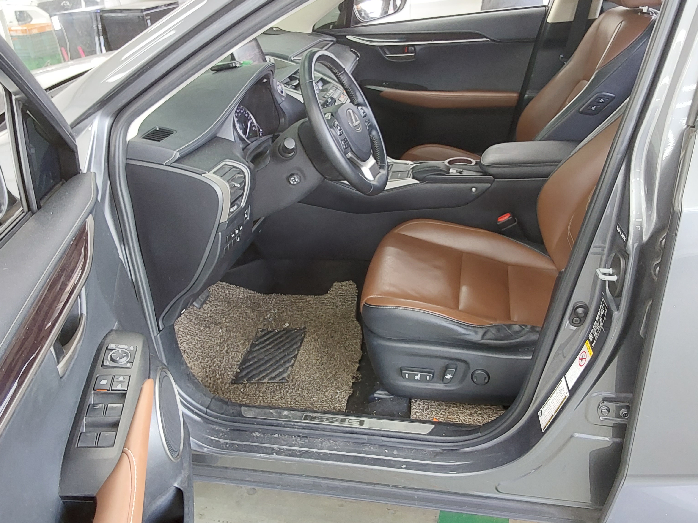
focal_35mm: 30
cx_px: 351
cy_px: 246
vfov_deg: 46.8
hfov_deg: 60.0
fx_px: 605
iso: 320
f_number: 1.9
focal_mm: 2.91
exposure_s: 1/60
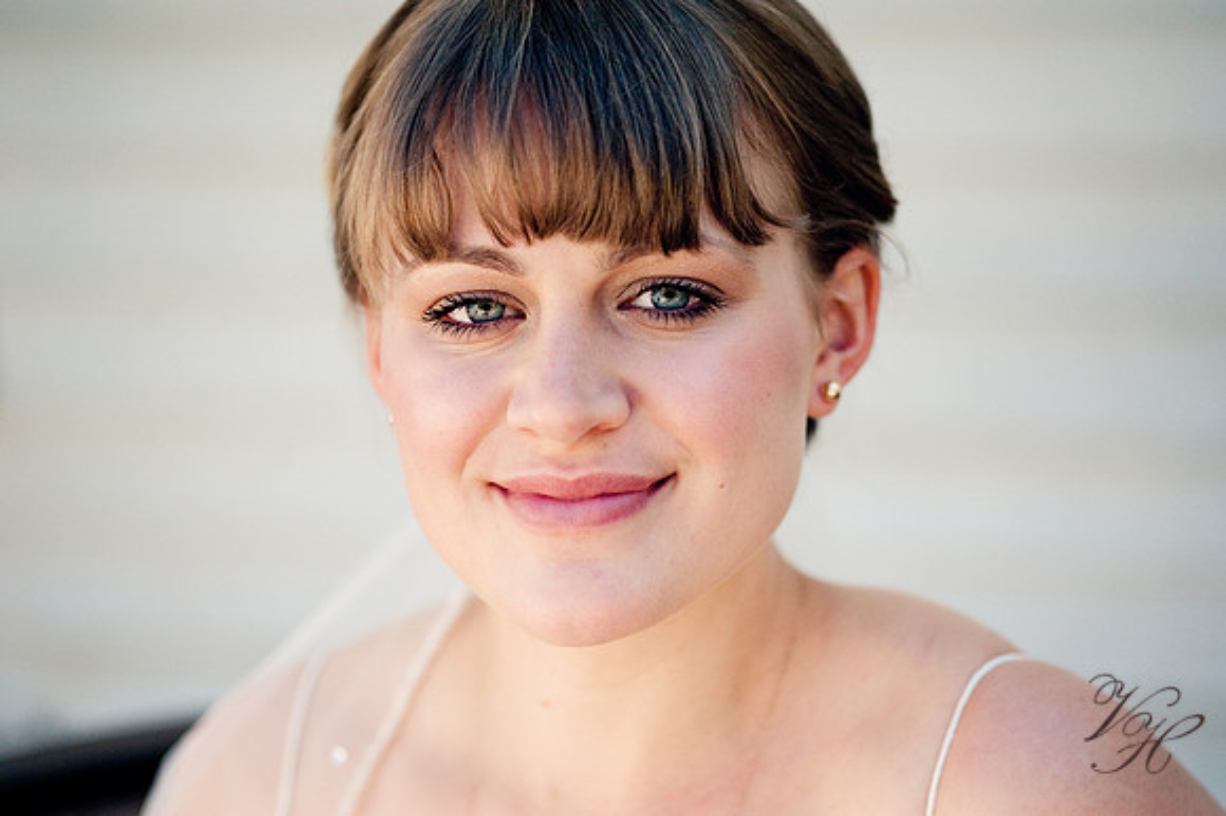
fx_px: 3574
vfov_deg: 13.0
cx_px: 613
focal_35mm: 105
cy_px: 408
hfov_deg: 19.5
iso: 200
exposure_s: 1/5000
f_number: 2.8
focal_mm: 105
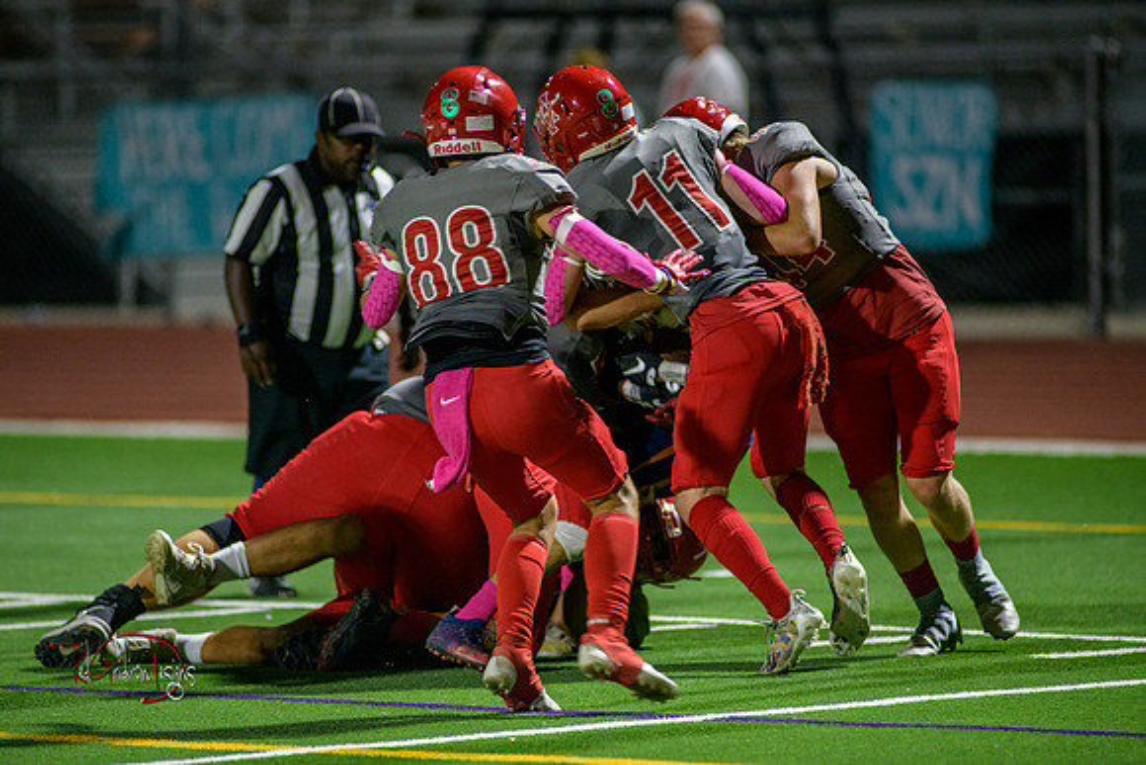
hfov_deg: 6.9
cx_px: 573
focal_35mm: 300
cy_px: 382
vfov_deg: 4.6
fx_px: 9552
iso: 2000
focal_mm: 300
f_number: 2.8
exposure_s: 1/500
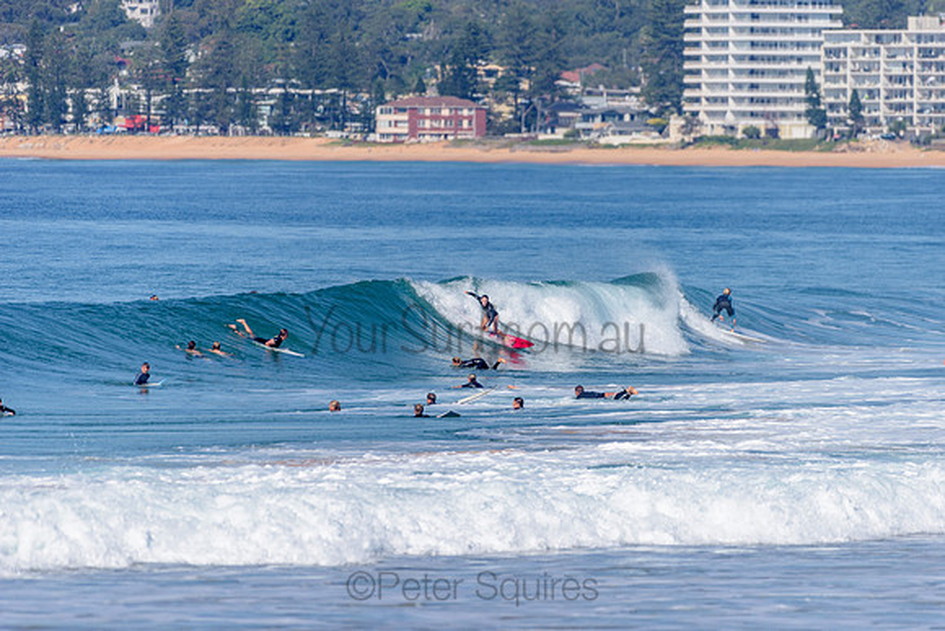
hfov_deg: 4.1
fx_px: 13127
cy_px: 316
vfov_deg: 2.8
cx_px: 472
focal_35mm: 500
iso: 100
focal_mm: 500
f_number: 5.6
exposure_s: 1/2000
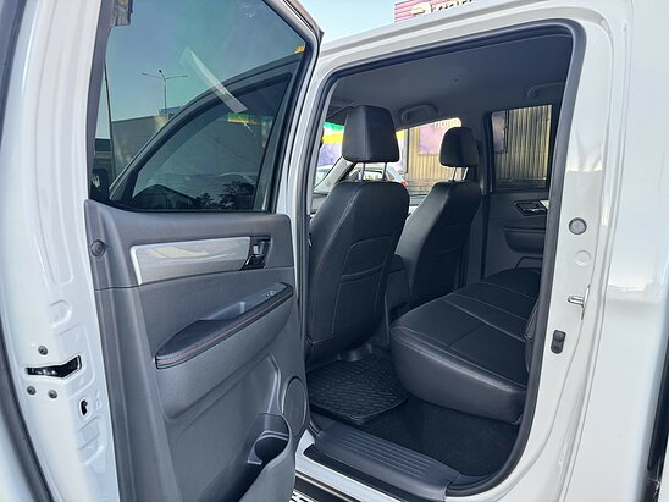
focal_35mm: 24
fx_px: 464
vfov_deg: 56.8
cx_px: 334
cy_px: 251
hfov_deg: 71.6
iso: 200
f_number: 1.78
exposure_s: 1/120
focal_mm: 6.76
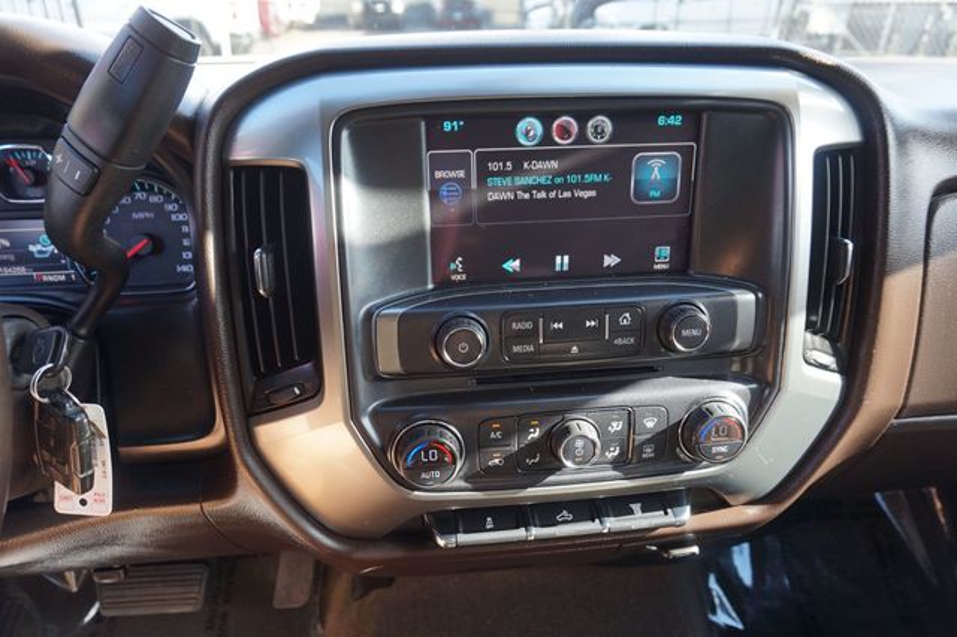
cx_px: 478
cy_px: 318
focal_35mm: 24
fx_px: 638
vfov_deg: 53.1
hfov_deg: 73.8
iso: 160
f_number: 4
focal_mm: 16
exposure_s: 1/60
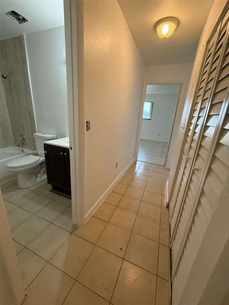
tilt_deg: -18.4
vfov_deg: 102.1
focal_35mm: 14
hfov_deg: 85.7
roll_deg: -5.4
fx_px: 123
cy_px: 152
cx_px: 114
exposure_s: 1/120
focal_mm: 2.22
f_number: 2.2
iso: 500
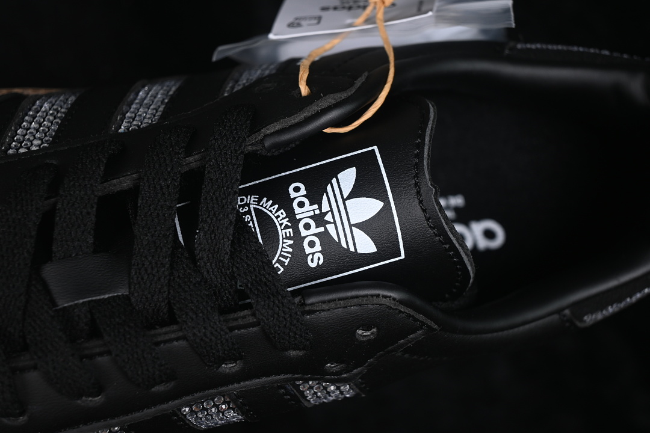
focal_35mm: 75
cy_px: 216
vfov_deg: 18.2
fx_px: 1354
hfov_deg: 27.0
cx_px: 325
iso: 160
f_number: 6.3
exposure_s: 1/50
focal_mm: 50
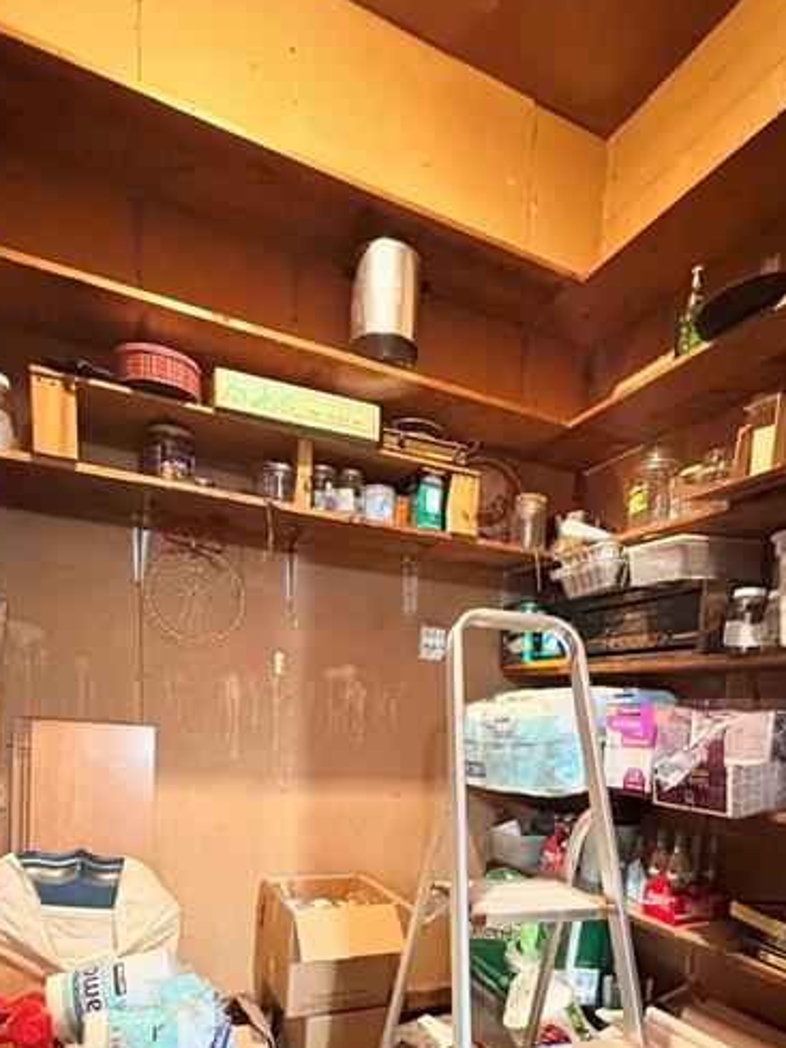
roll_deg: -3.7
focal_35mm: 22
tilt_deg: -7.1
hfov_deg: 61.1
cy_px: 802
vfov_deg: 70.6
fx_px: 666
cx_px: 418
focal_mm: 2.22
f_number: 2.2
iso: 1600
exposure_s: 1/30
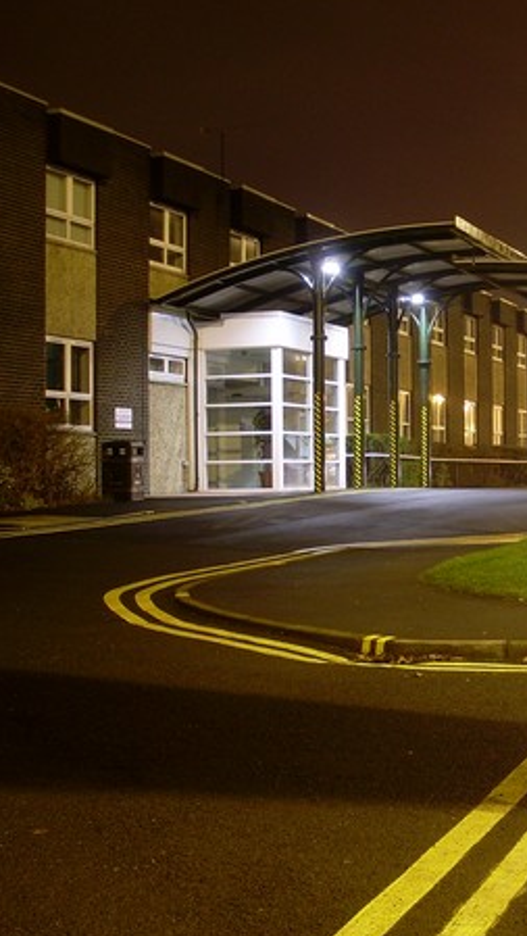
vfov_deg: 35.4
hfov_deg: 19.6
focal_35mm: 59
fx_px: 1464
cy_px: 461
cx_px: 567
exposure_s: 2
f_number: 3
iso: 80
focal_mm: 6.3
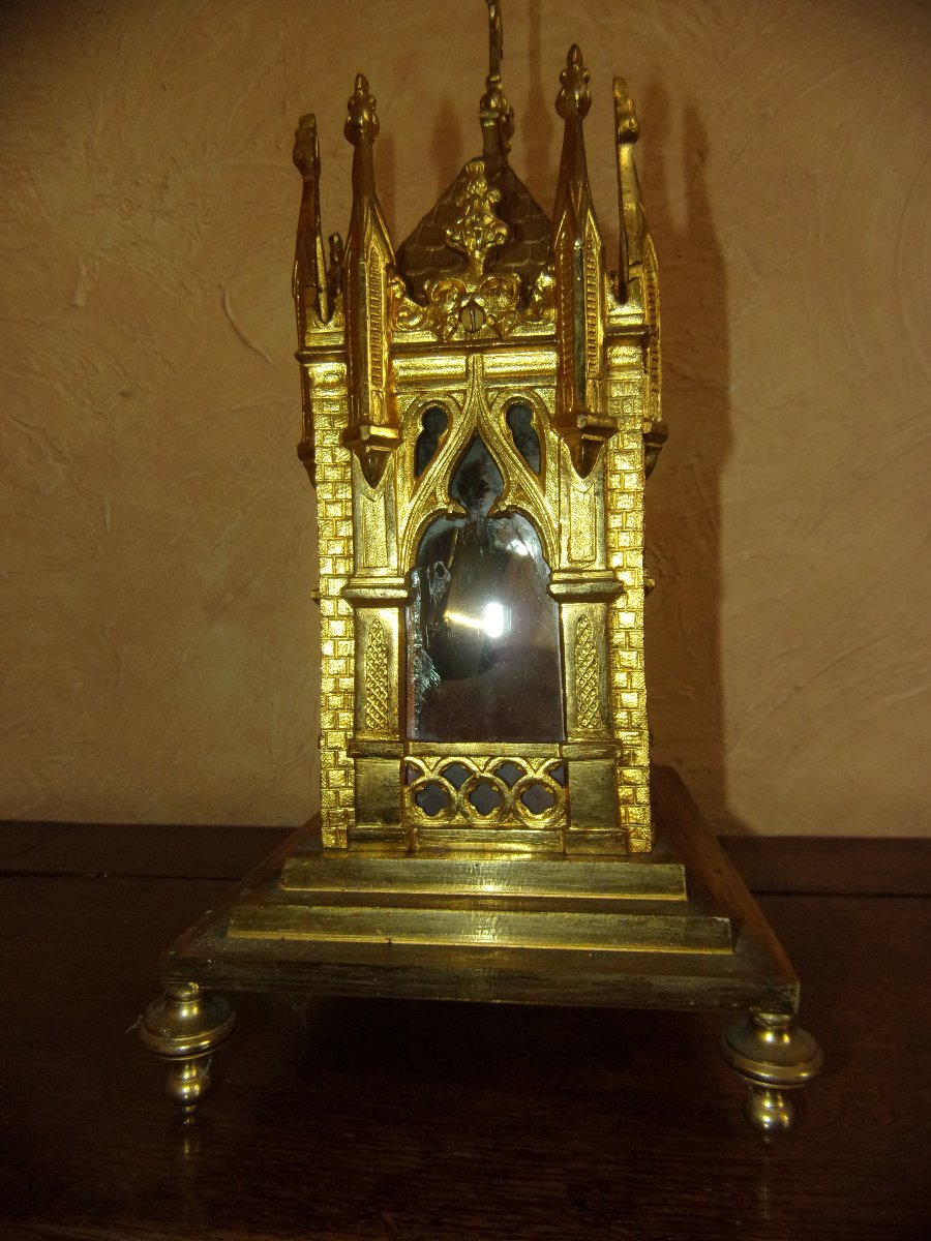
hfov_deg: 54.9
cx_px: 466
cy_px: 620
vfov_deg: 69.4
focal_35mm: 25
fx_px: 897
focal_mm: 4.5
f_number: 3.5
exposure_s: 1/34
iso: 160
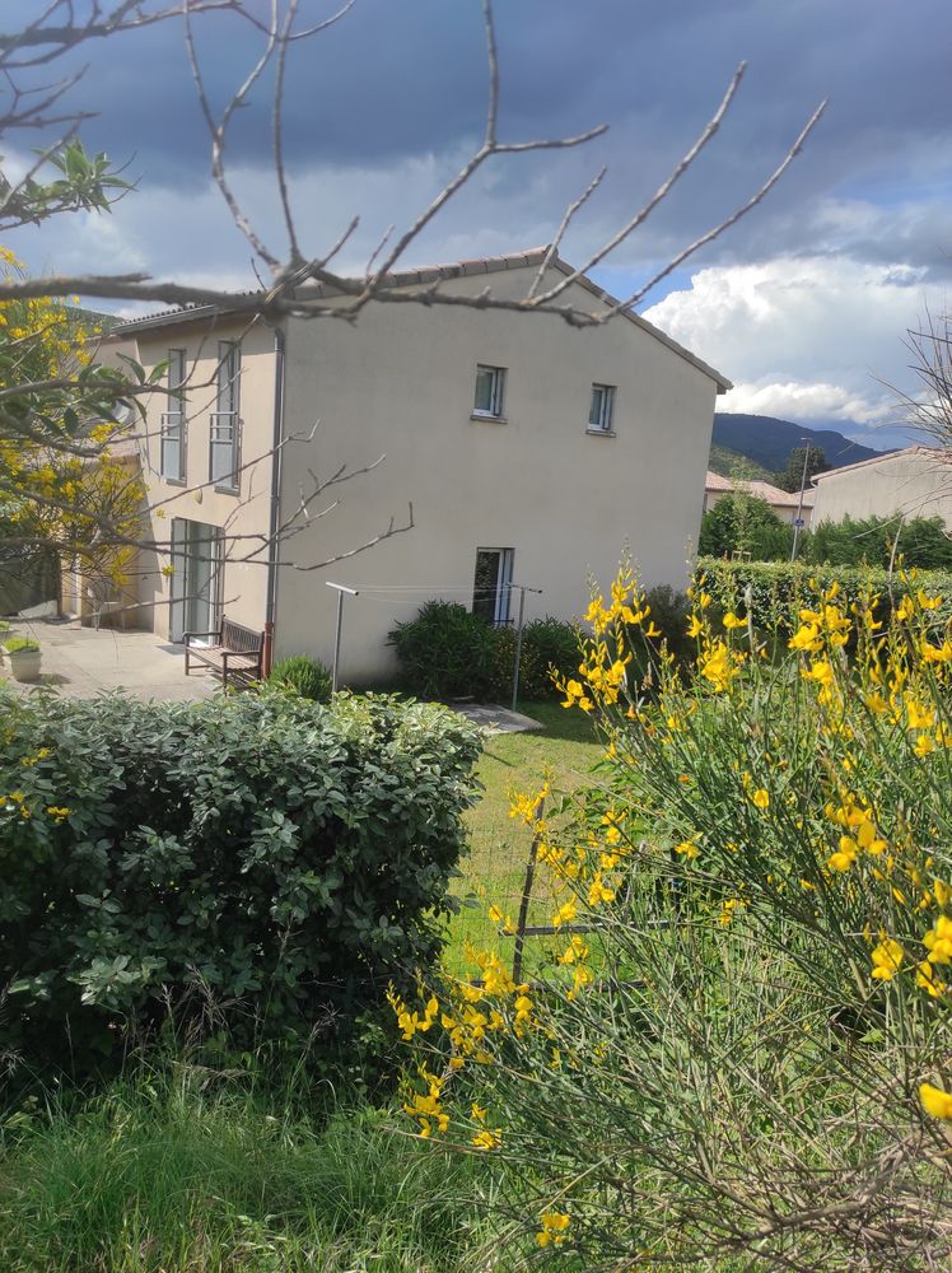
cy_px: 636
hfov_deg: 54.8
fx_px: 918
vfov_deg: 69.4
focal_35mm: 25
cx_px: 476
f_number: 1.89
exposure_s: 1/2006
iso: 100
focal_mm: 5.43
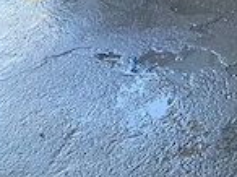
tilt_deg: -14.6
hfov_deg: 15.5
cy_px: -133
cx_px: 443
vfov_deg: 12.7
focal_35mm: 107
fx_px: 731
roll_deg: +0.0
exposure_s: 1/50
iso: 80
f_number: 1.8
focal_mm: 4.25
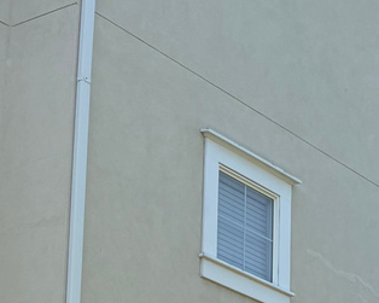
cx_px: 410
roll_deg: -0.3
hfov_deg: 15.2
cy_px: 471
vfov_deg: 11.8
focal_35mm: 124
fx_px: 1390
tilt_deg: +10.2
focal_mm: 5.96
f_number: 1.6
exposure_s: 1/1420
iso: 50
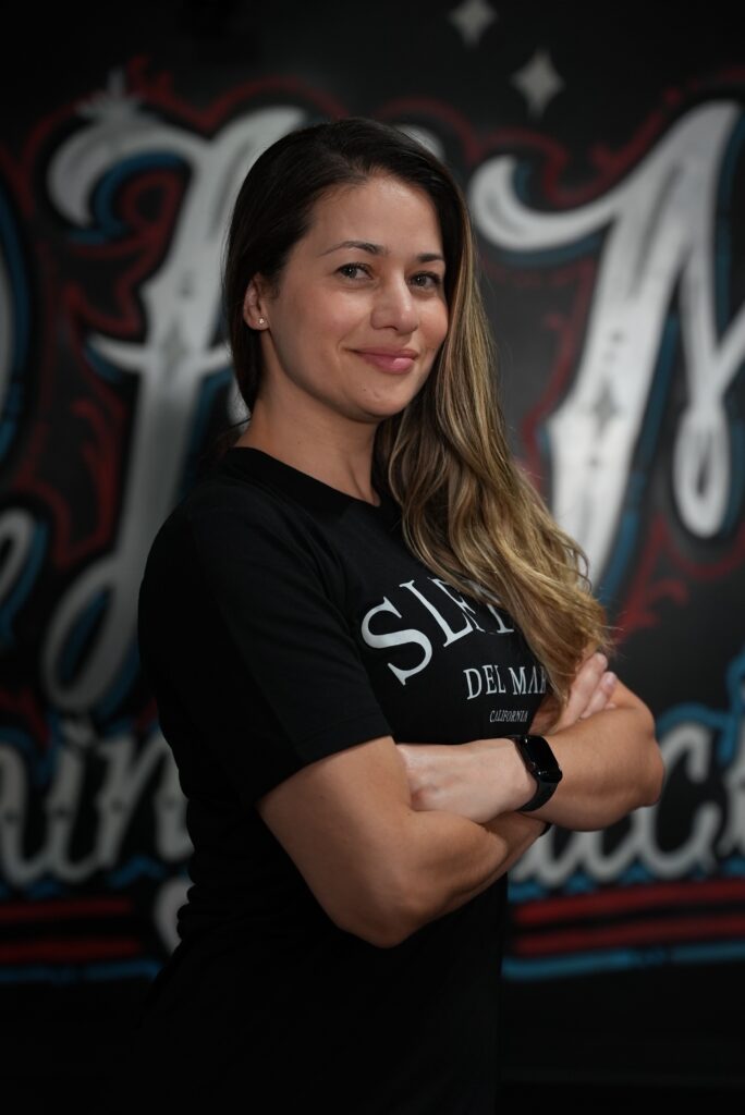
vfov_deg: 34.7
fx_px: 1782
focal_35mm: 58
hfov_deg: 23.6
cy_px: 558
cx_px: 372
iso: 1600
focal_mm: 57.5
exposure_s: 1/125
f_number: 2.8
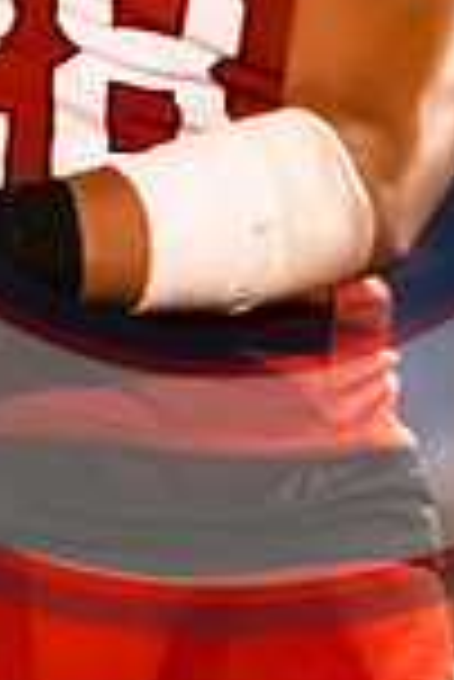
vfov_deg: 0.6
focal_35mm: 3502
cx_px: 793
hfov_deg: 0.4
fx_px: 66090
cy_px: 296
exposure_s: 1/1600
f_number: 4.5
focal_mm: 400
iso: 22800
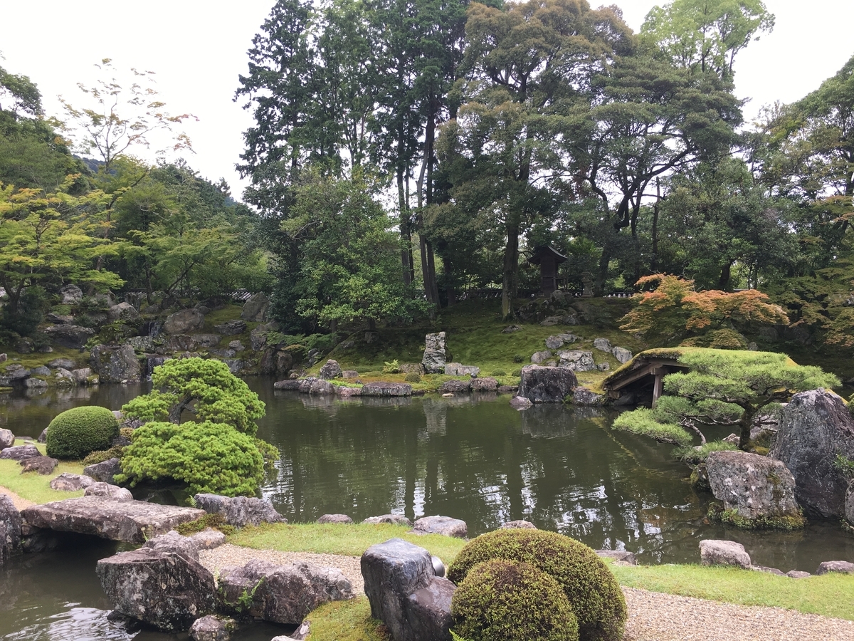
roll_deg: +0.7
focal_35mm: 29
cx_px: 427
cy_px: 320
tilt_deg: +2.1
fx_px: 715
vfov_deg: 48.2
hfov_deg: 61.7
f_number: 2.2
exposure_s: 1/333
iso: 25
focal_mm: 4.15
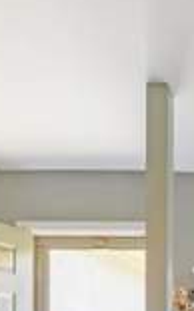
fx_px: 732
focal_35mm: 87
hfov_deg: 13.8
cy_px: 392
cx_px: 324
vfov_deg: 21.8
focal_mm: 11
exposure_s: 1/160
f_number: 9
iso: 250
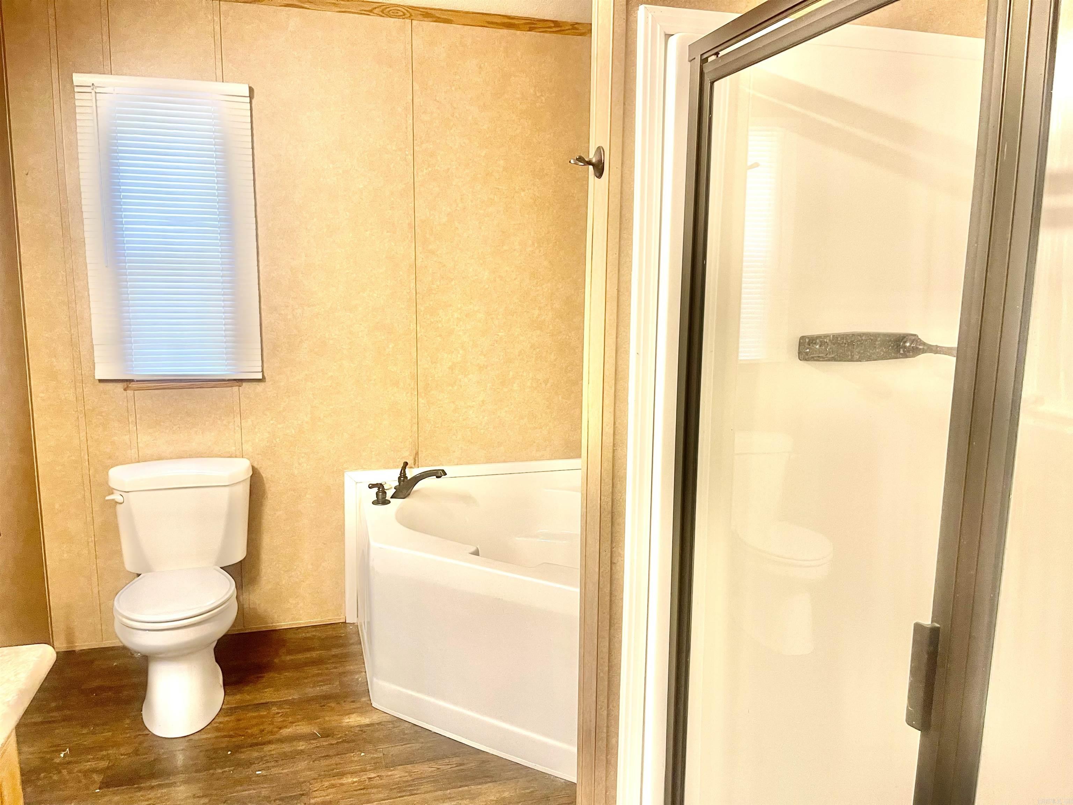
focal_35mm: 25
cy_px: 402
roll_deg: -1.7
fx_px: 775
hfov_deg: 69.4
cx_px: 536
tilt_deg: -8.8
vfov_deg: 54.9
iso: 125
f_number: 1.6
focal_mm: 5.1
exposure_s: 1/60
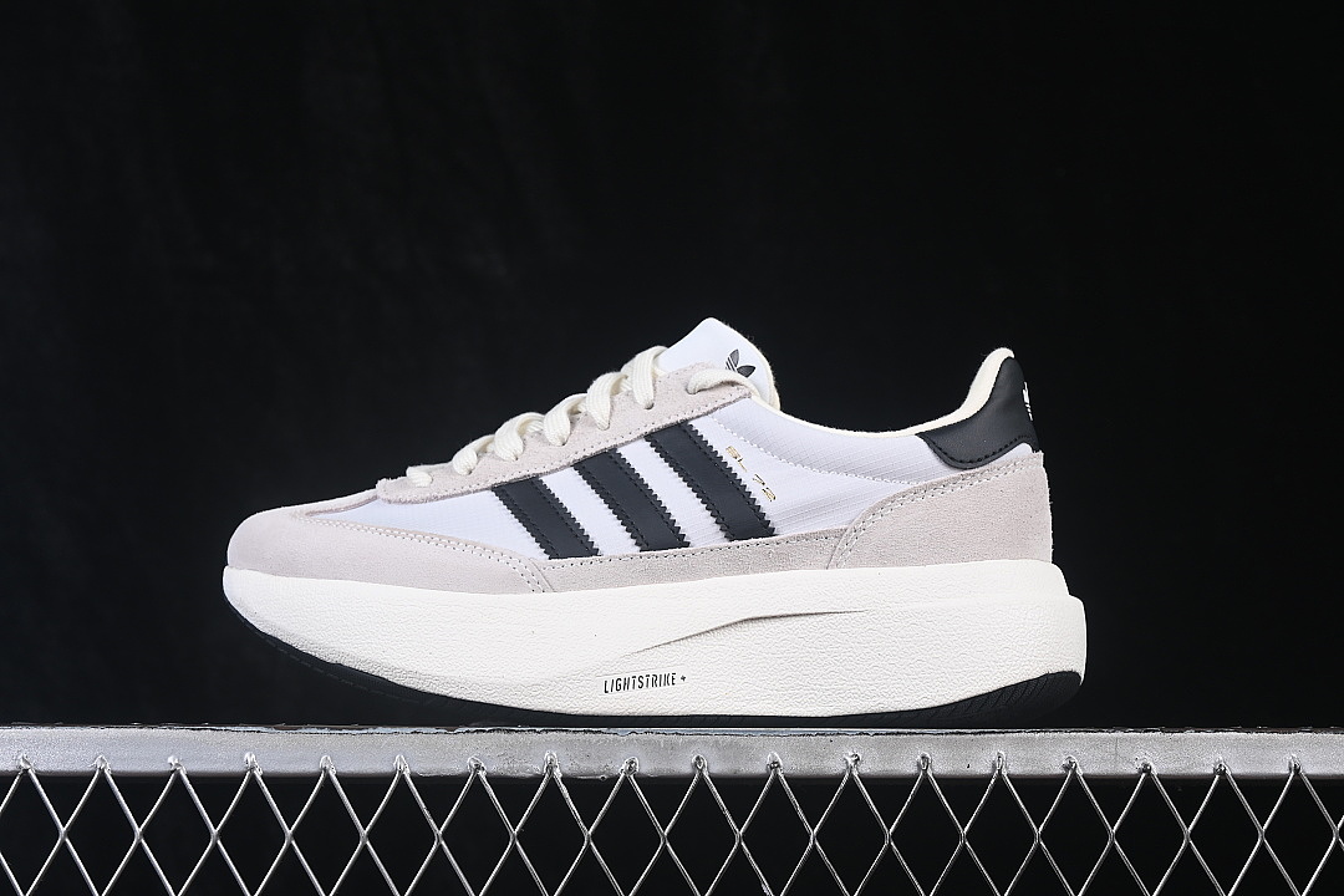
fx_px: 2800
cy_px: 448
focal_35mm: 75
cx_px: 672
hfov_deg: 27.0
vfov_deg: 18.2
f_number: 8
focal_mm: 50
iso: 160
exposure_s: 1/80
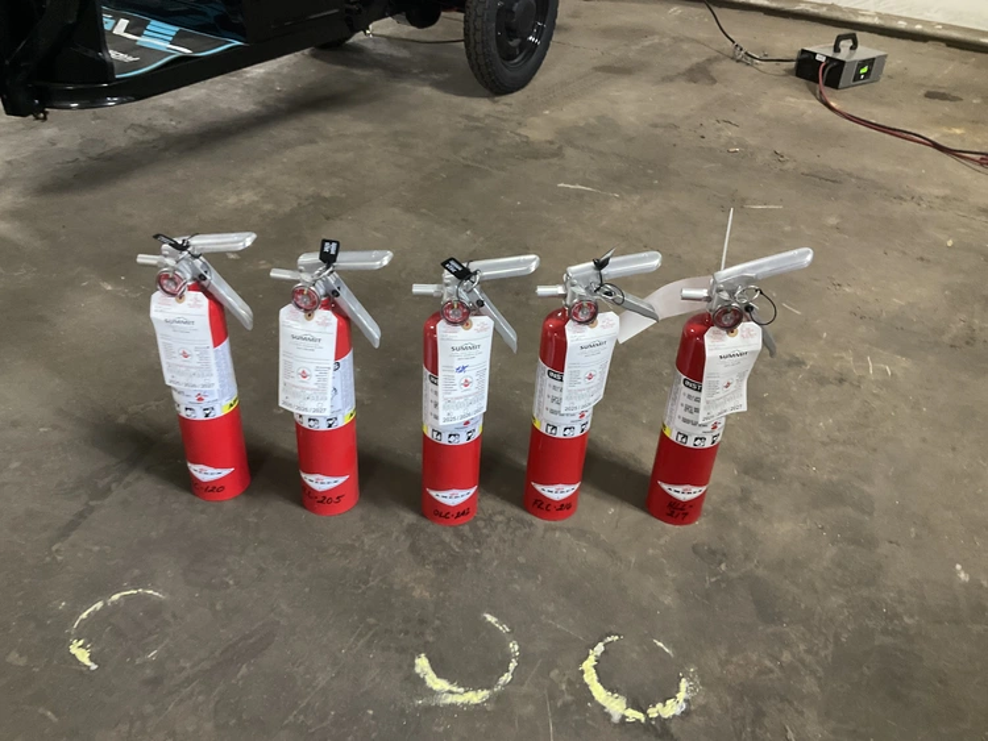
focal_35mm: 29
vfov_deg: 48.3
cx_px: 494
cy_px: 370
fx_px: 828
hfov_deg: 61.6
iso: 200
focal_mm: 3
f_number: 1.8
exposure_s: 1/40
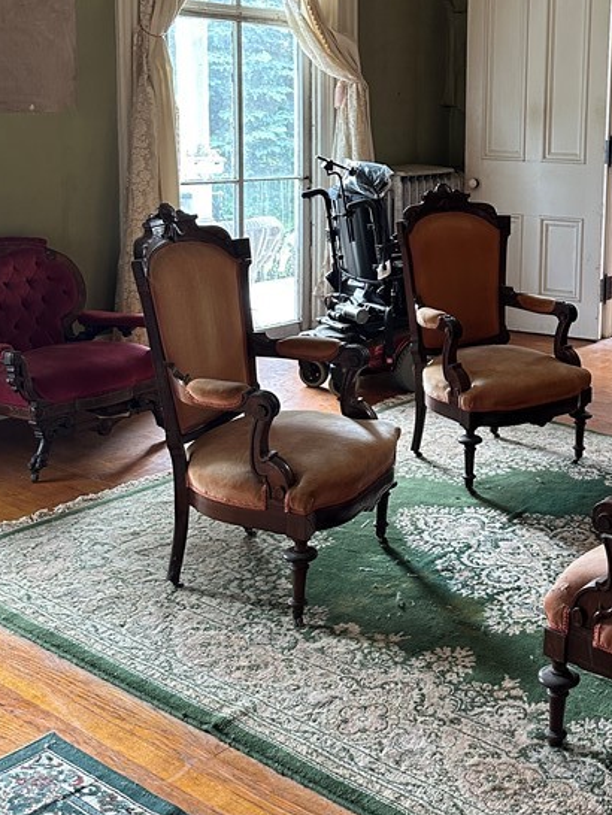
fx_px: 1060
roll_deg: -2.4
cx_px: 509
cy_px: 224
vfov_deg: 41.1
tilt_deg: -7.3
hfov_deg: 31.2
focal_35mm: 45
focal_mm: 6.86
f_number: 1.78
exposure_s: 1/113
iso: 250
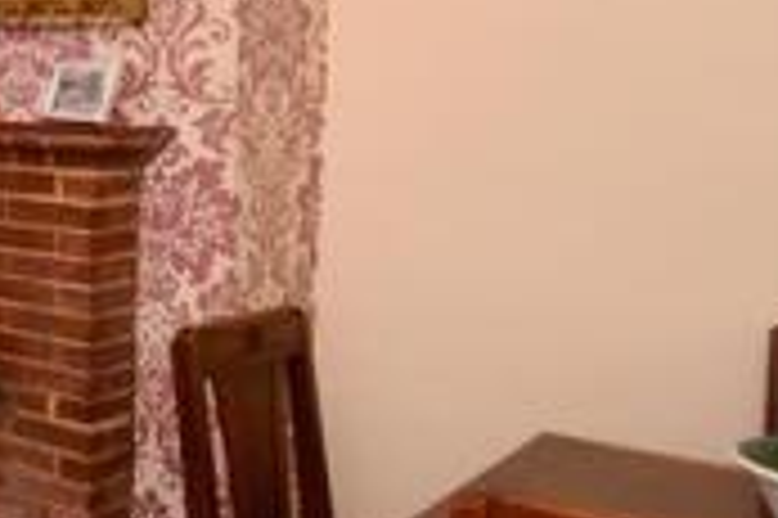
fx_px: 1231
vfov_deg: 23.3
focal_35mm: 57
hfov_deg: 24.2
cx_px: -486
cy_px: 88
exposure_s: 1/20
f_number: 6.3
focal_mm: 10
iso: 200
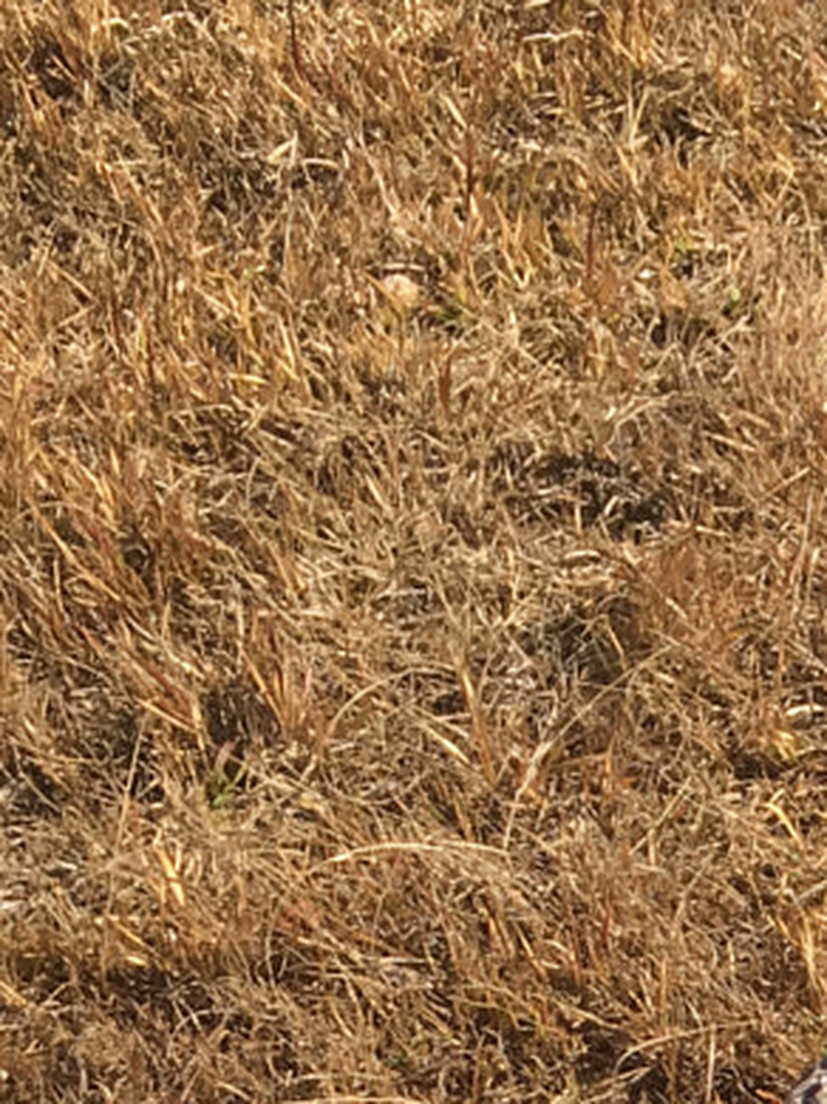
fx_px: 3795
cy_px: 2098
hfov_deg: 11.5
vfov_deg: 14.3
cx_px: 1501
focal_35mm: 119
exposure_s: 1/916
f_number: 2.2
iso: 25
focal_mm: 4.15
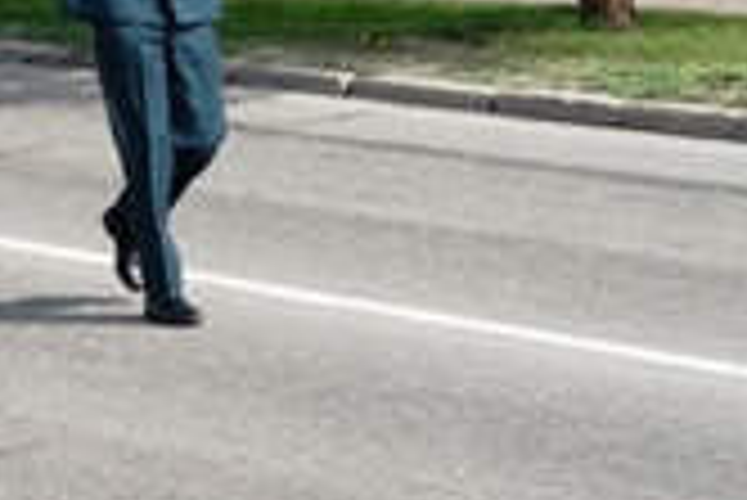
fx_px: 3468
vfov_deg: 8.2
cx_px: -657
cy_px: 36
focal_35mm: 167
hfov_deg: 11.3
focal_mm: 24.7
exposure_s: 1/250
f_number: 5.6
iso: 160
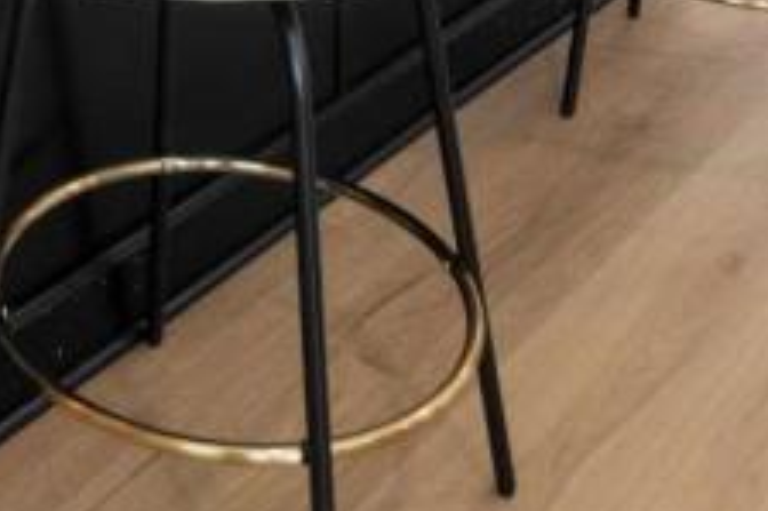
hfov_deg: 25.6
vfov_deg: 13.3
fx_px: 1599
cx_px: -3
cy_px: -730
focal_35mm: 75
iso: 800
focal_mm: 14
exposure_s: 1/15
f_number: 6.3
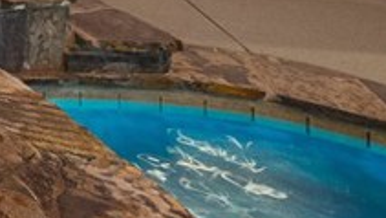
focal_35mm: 66
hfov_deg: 15.5
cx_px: -529
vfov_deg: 13.4
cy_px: -309
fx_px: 676
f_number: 9
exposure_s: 1.3
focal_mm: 13
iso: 1250
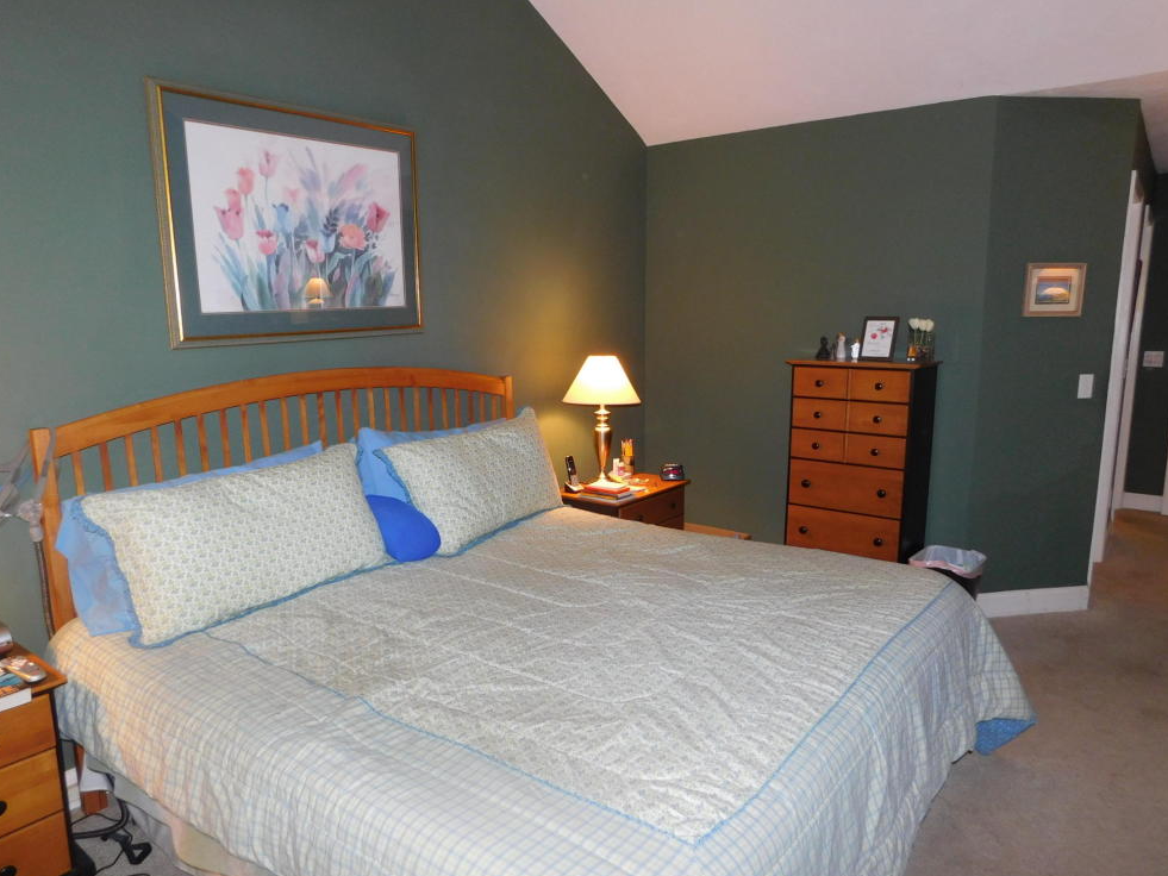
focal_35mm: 24
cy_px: 456
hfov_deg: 71.6
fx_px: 810
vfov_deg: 56.8
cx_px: 563
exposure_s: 1/30
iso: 200
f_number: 3
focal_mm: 4
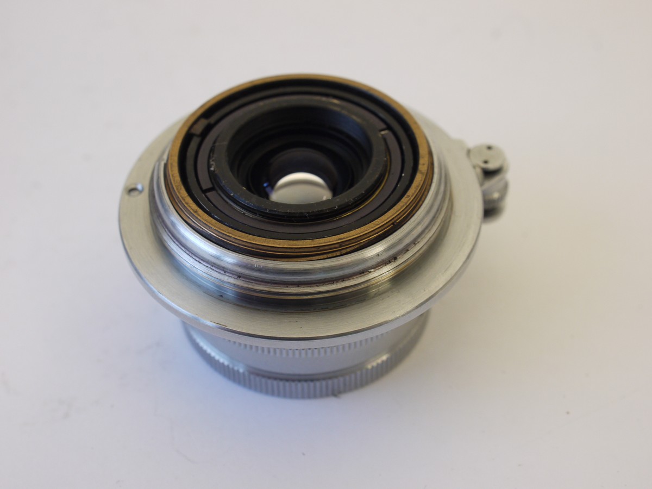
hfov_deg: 32.2
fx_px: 1130
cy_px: 244
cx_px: 326
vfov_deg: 24.4
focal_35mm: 60
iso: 400
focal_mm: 30
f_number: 7.1
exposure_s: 1/13
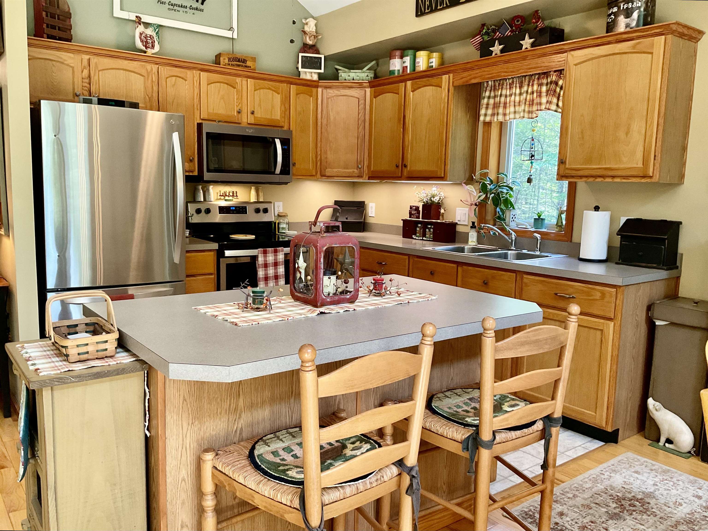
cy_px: 266
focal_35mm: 29
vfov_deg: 48.2
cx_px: 354
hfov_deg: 61.7
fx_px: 593
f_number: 1.8
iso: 125
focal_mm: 3
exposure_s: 1/60
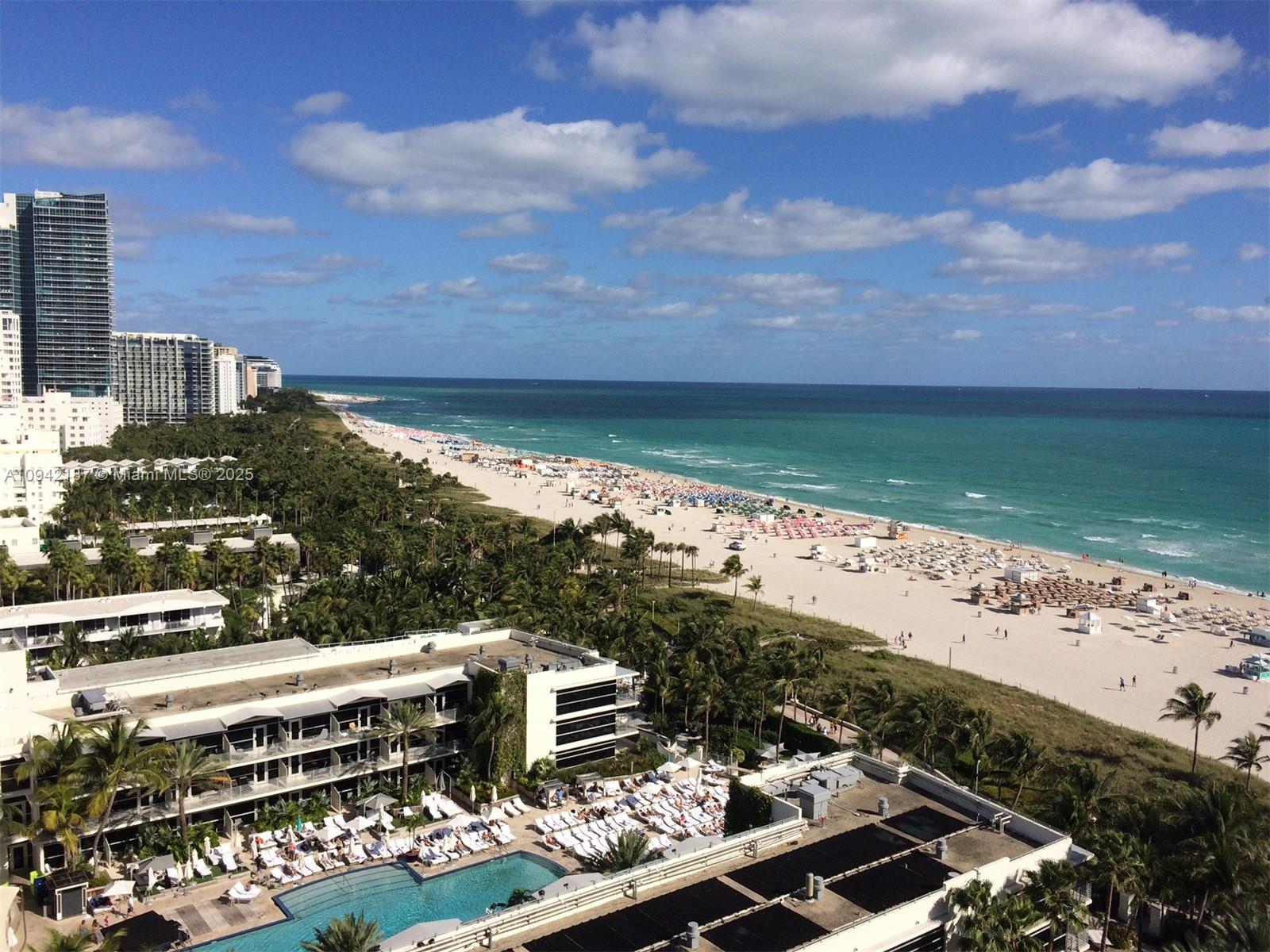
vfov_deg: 48.2
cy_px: 476
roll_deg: -0.3
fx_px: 1064
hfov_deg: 61.7
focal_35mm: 29
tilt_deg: -5.8
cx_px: 635
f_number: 2.2
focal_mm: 4.15
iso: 40
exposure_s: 1/4115
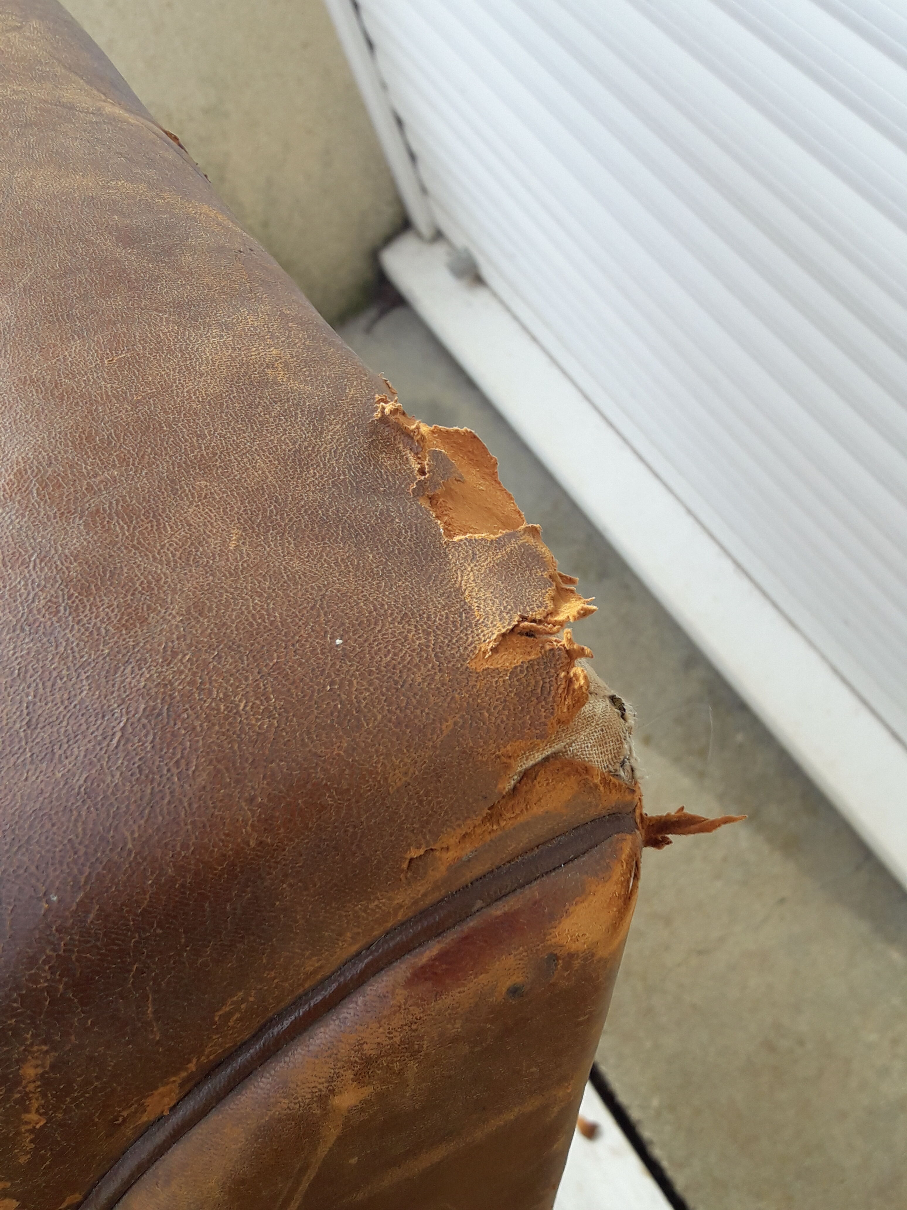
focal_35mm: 28
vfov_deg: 63.4
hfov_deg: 49.7
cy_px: 605
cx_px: 454
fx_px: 978
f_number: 1.9
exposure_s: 1/296
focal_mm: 3.7
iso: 40
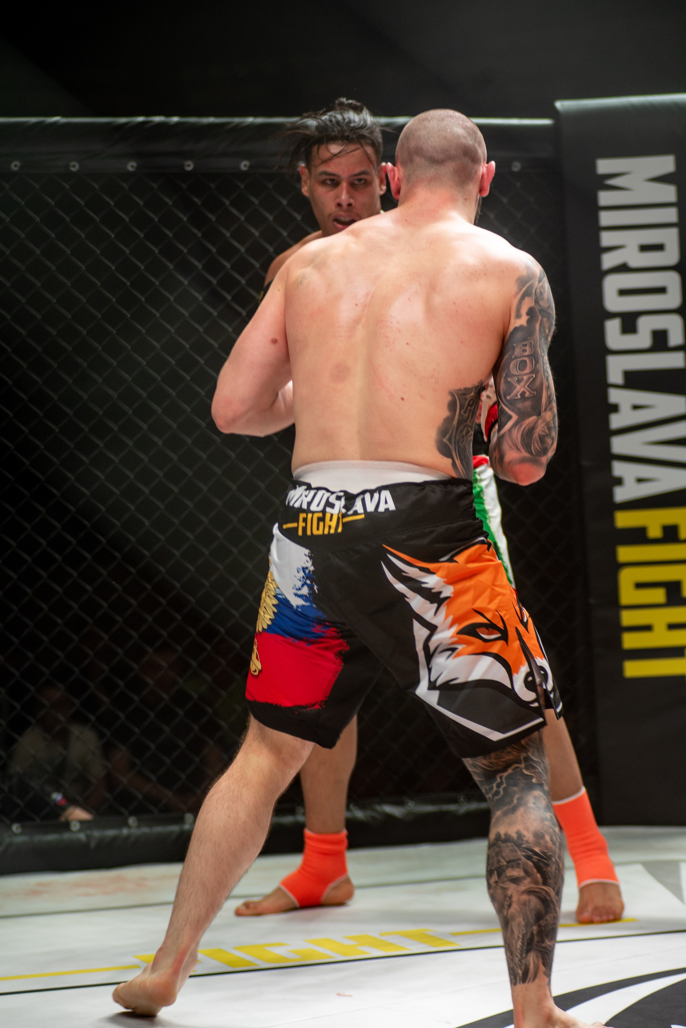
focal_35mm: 100
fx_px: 2856
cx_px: 343
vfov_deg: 20.4
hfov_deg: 13.7
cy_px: 514
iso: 400
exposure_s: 1/320
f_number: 4
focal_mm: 100
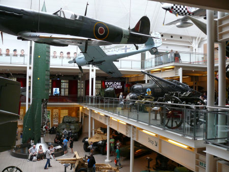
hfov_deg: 52.6
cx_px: 114
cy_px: 86
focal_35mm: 35
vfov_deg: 40.7
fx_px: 232
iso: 160
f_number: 2.8
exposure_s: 1/30
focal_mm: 7.4
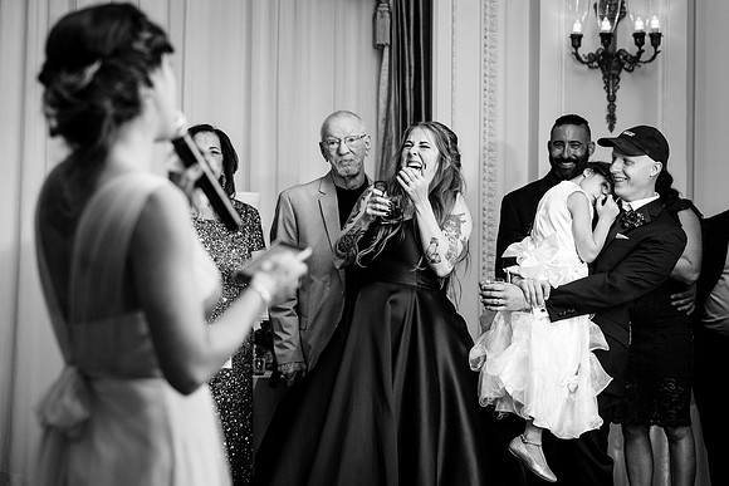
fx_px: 1937
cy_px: 256
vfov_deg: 14.3
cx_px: 384
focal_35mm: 96
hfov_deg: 21.3
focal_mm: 89
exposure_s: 1/200
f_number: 4
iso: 2000
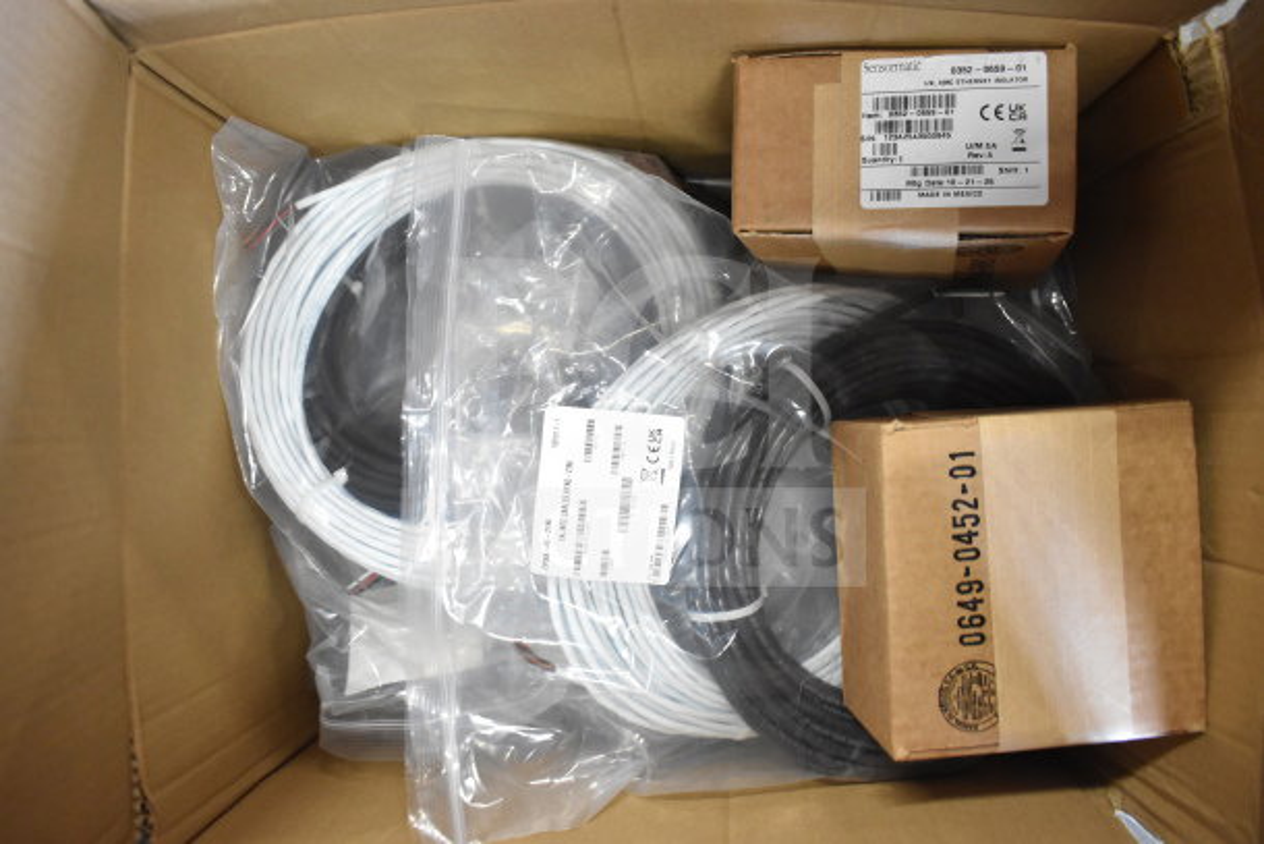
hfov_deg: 67.4
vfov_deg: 48.0
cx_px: 632
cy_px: 422
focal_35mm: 27
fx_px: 948
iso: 2200
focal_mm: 18
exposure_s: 1/30
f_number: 3.5
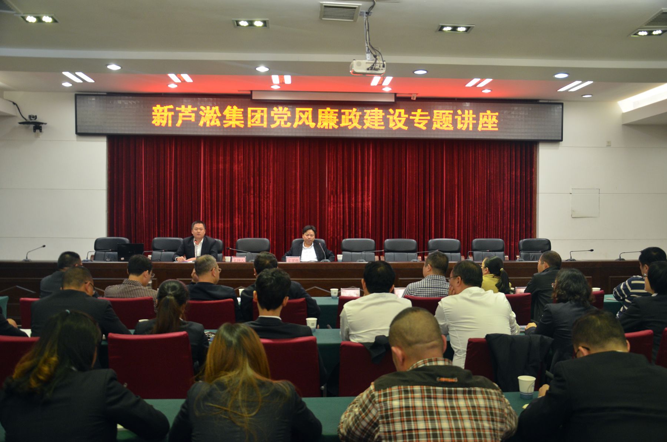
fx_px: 582
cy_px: 221
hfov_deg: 59.6
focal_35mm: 32
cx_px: 334
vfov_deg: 41.5
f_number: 3.8
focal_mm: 21
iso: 800
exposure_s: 1/40
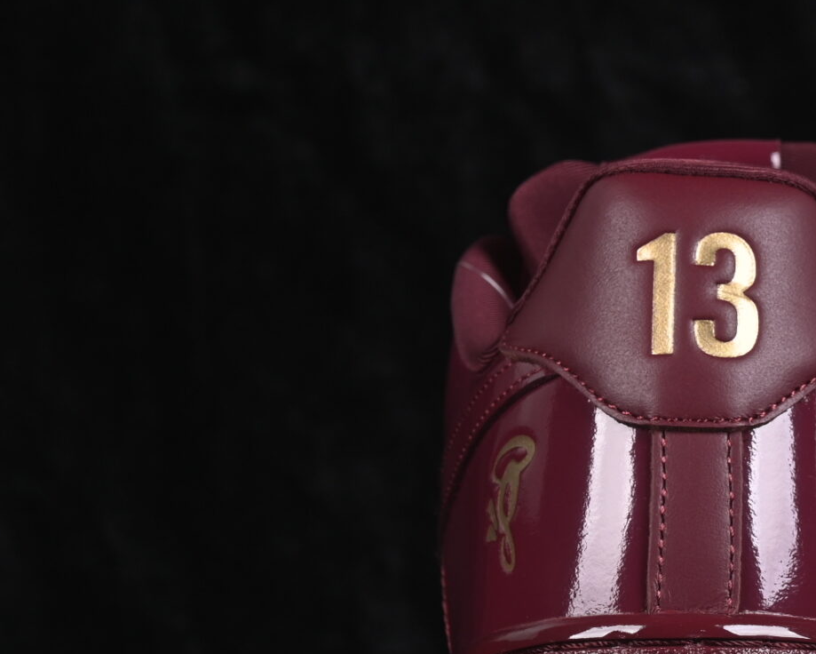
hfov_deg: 9.7
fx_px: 4735
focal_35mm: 196
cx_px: 952
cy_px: 399
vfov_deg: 7.9
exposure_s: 1/80
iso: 160
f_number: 7.1
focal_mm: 50
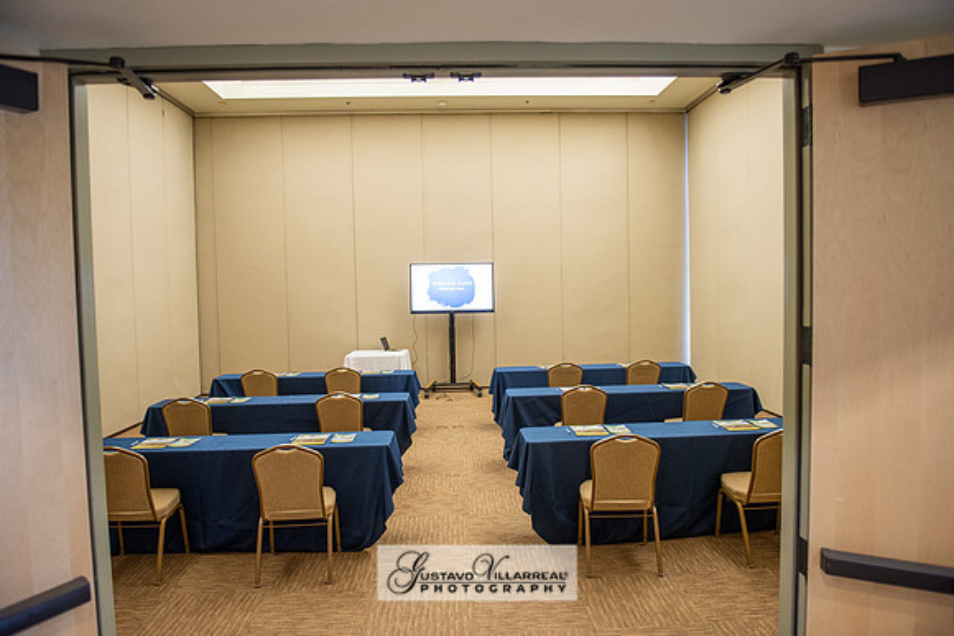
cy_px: 318
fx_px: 654
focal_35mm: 25
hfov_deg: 72.2
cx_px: 484
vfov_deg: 51.9
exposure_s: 1/80
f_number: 2.8
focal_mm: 24
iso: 1250
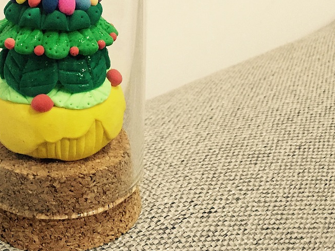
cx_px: 37
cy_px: 36
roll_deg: +2.6
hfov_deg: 32.2
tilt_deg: -17.3
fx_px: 552
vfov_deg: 25.0
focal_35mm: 57
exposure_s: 1/20
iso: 250
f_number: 2.2
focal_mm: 4.15
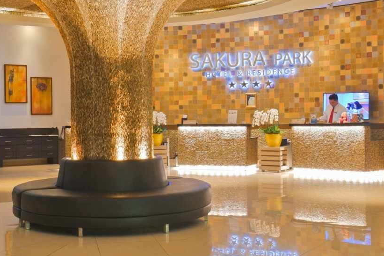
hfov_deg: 37.2
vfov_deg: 25.5
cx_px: 138
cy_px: 113
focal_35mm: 53
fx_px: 565
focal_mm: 19.2
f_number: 8
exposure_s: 1
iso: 320
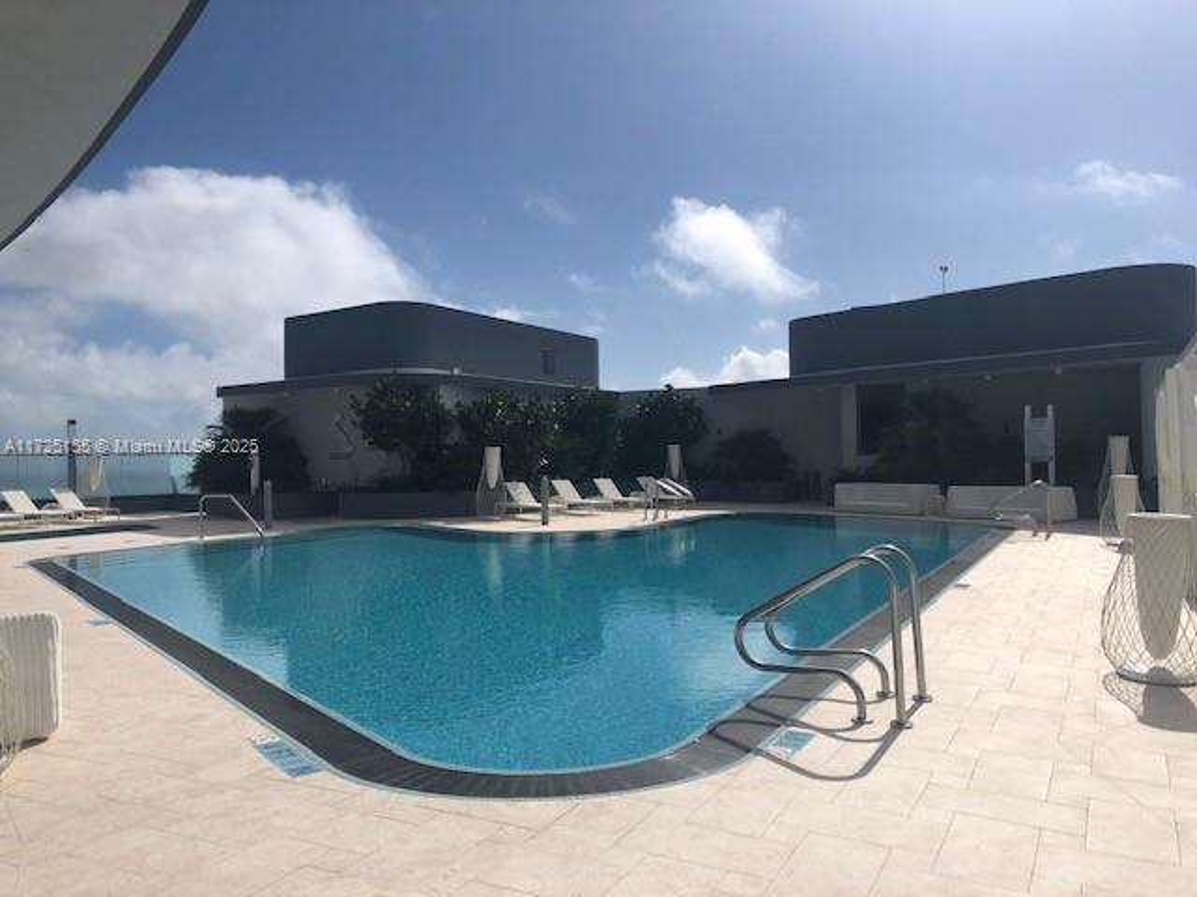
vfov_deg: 49.7
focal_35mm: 28
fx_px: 968
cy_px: 448
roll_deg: +1.1
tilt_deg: -0.3
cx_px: 598
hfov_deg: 63.4
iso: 25
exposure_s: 1/6897
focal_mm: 3.99
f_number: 1.8
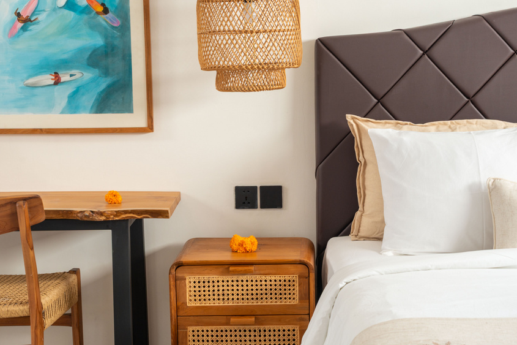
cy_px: 190
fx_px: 1019
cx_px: 321
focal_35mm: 71
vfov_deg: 19.2
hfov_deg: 28.4
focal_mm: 50
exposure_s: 1/25
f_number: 8
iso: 100
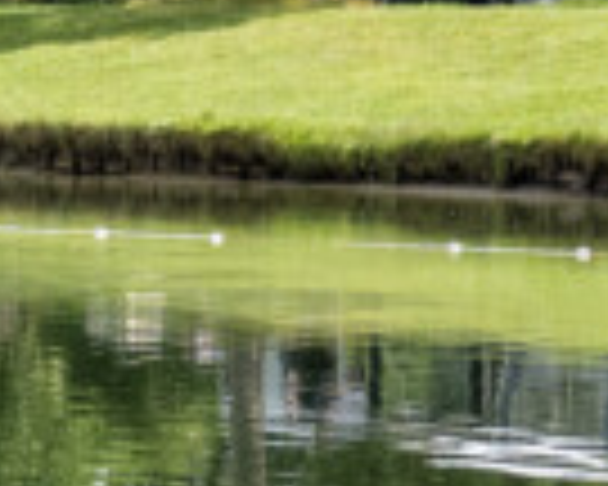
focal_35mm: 292
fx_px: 5254
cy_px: 144
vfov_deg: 5.3
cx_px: 131
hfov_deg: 6.6
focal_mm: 35
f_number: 5.6
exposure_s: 1/2500
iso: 800
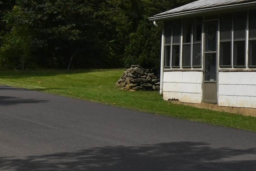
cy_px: 10
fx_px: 711
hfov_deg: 17.9
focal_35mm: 100
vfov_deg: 13.5
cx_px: 398
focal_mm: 18
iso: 100
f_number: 10
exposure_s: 1/400
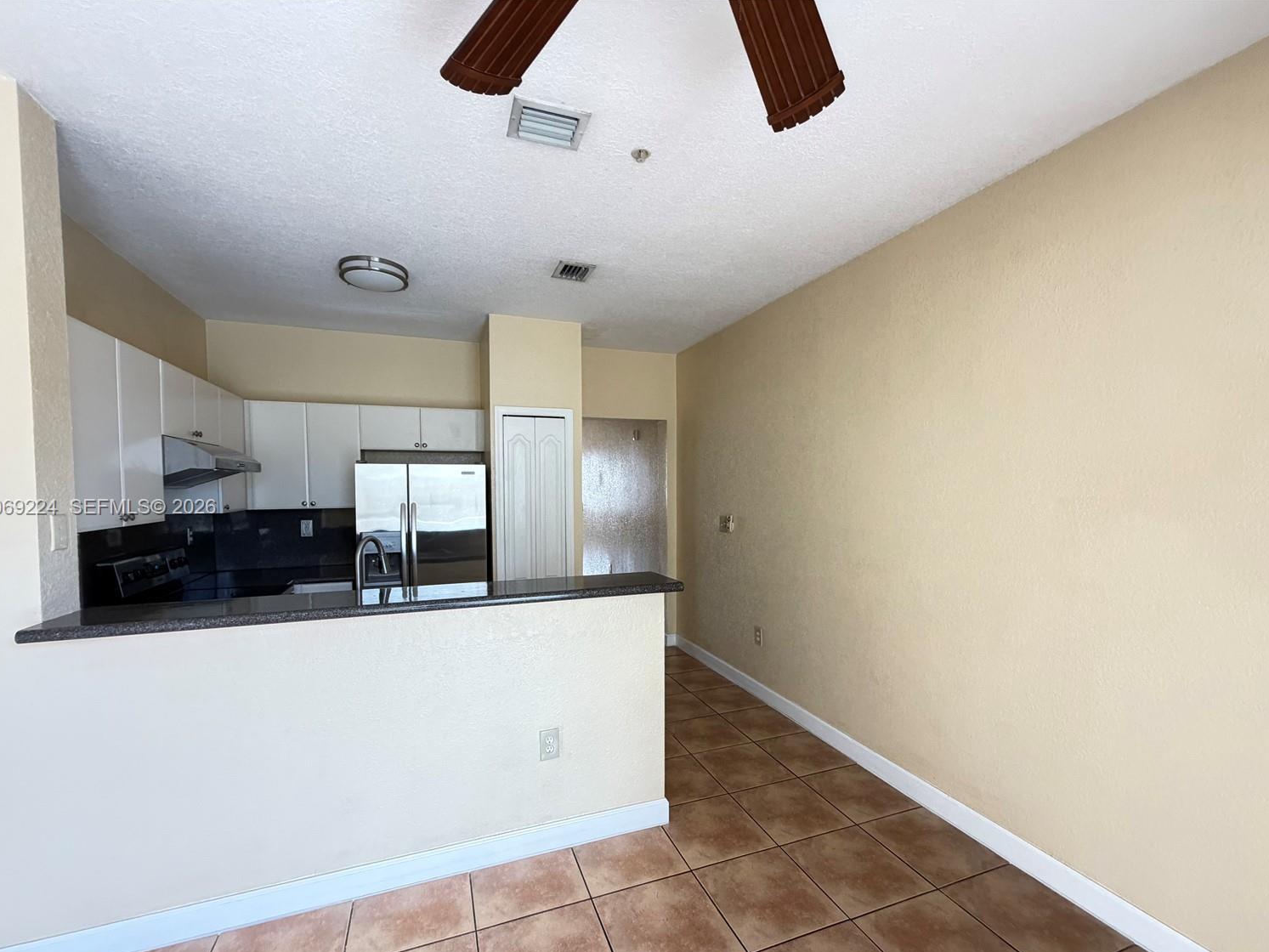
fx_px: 550
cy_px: 508
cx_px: 632
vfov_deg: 81.6
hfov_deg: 98.2
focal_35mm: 15
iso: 500
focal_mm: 2.22
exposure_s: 1/60
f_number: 2.2
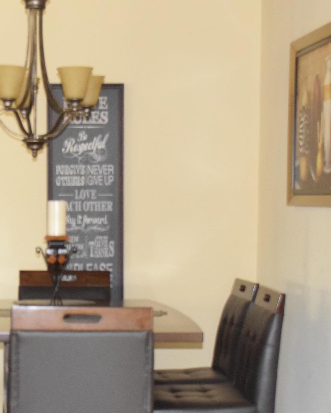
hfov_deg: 14.7
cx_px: 45
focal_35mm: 104
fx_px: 1274
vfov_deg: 18.4
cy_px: 296
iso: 3200
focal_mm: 30
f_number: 6.3
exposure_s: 1/60
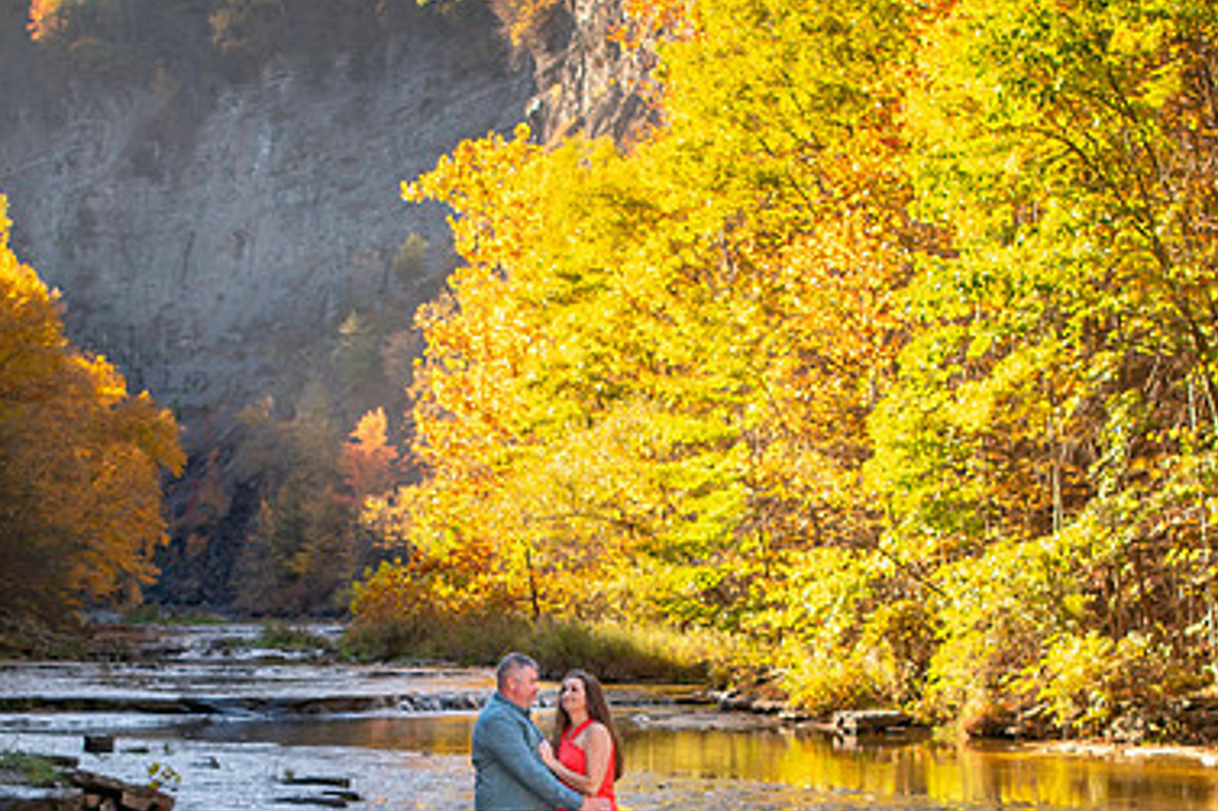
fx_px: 2604
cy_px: 697
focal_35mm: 77
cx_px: 579
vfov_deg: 17.5
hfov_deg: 26.3
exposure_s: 1/800
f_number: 2.8
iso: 250
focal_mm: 26
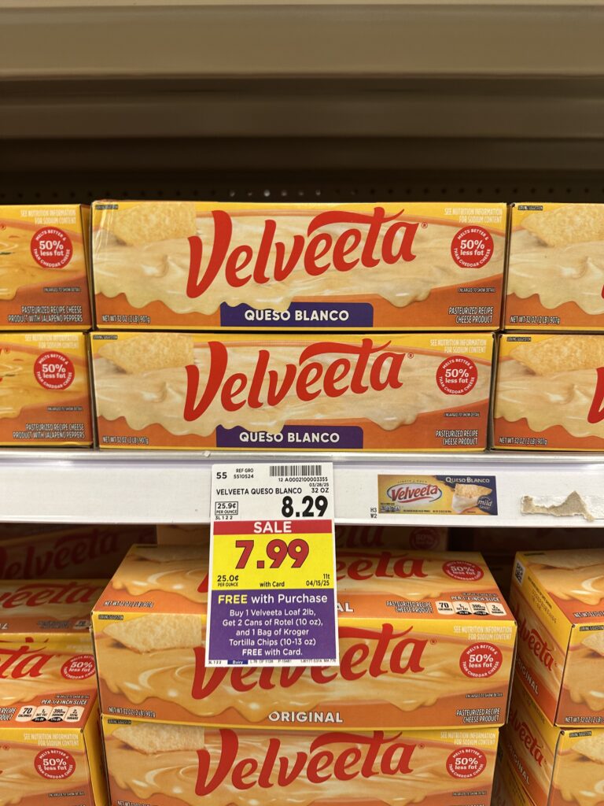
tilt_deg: -12.6
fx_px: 558
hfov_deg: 56.8
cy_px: 403
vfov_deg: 71.6
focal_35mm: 24
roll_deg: -0.1
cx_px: 302
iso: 125
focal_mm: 6.86
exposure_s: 1/63
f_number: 1.78
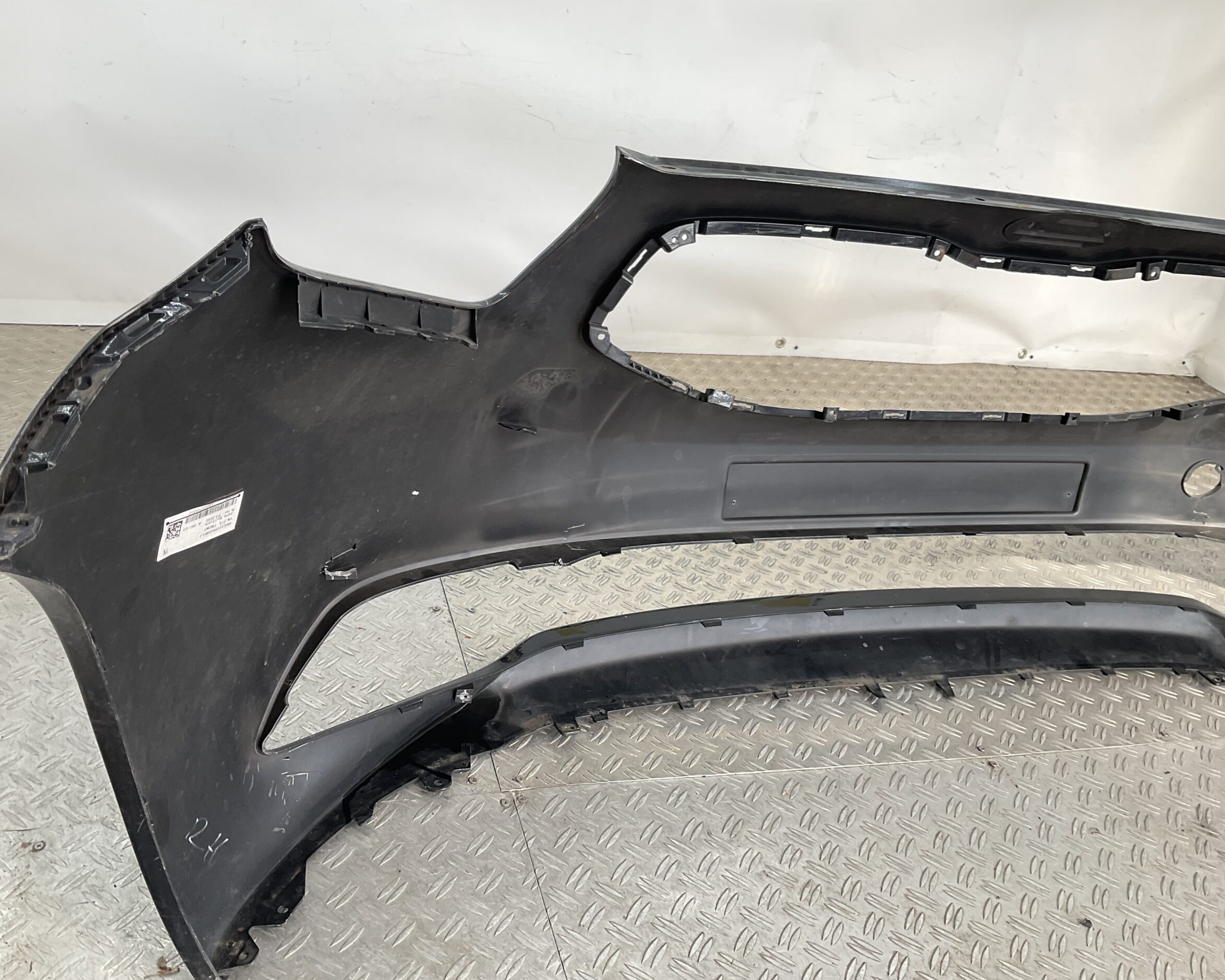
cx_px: 586
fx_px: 1124
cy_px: 499
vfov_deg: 47.1
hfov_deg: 57.2
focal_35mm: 31
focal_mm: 3
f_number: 1.8
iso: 16
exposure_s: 1/129
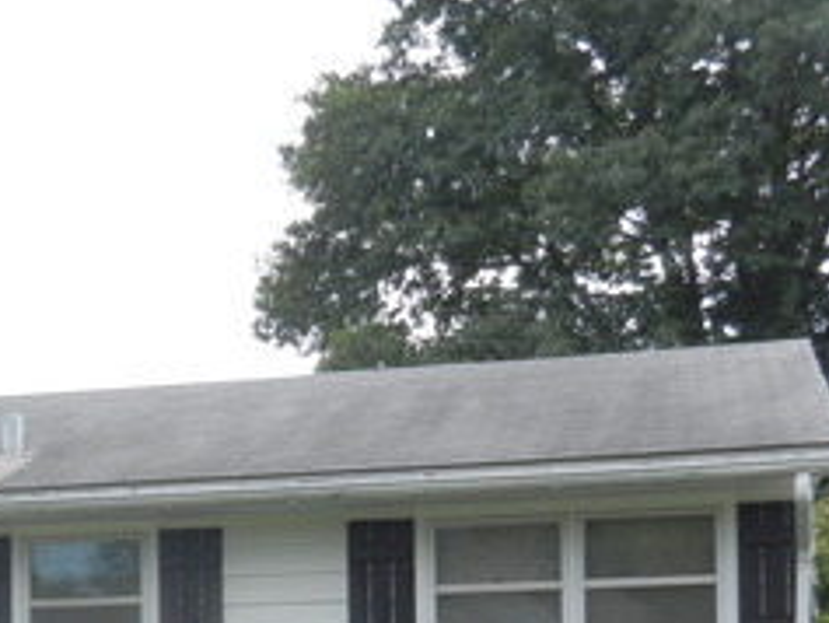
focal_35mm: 89
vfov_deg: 16.0
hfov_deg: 21.2
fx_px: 2132
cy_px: 752
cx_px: -24
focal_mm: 5.9
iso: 160
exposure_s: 1/400
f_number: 3.8
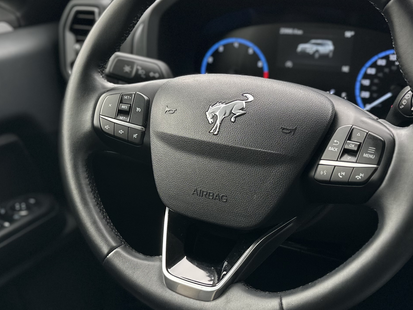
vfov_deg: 28.5
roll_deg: -0.3
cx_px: 157
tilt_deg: -19.8
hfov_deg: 37.3
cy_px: 131
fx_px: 609
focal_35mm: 51
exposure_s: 1/121
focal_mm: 6.86
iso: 125
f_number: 1.78
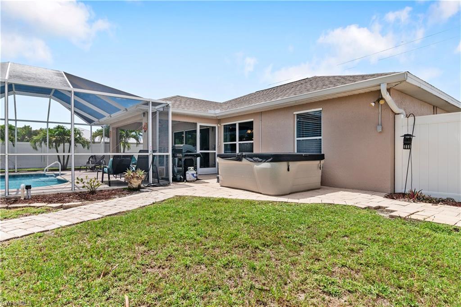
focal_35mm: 20
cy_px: 154
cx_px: 230
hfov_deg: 84.0
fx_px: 256
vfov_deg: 61.8
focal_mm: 20
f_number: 10
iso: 640
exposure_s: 1/1250
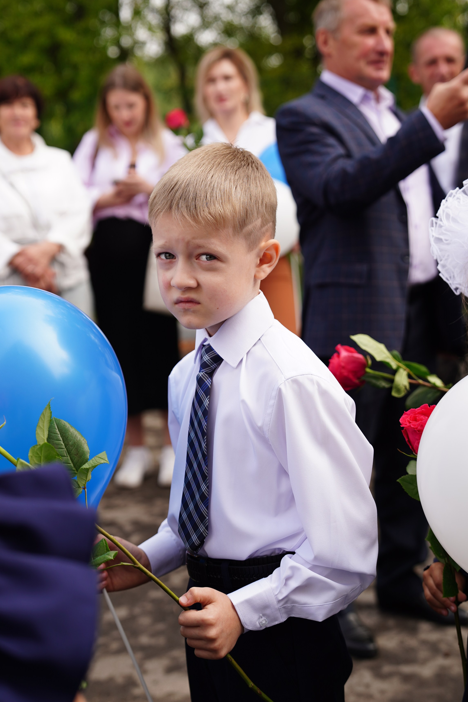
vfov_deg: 35.6
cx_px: 207
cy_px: 359
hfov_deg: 24.2
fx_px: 1092
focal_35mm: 56
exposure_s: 1/500
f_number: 2.8
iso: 100
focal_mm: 47
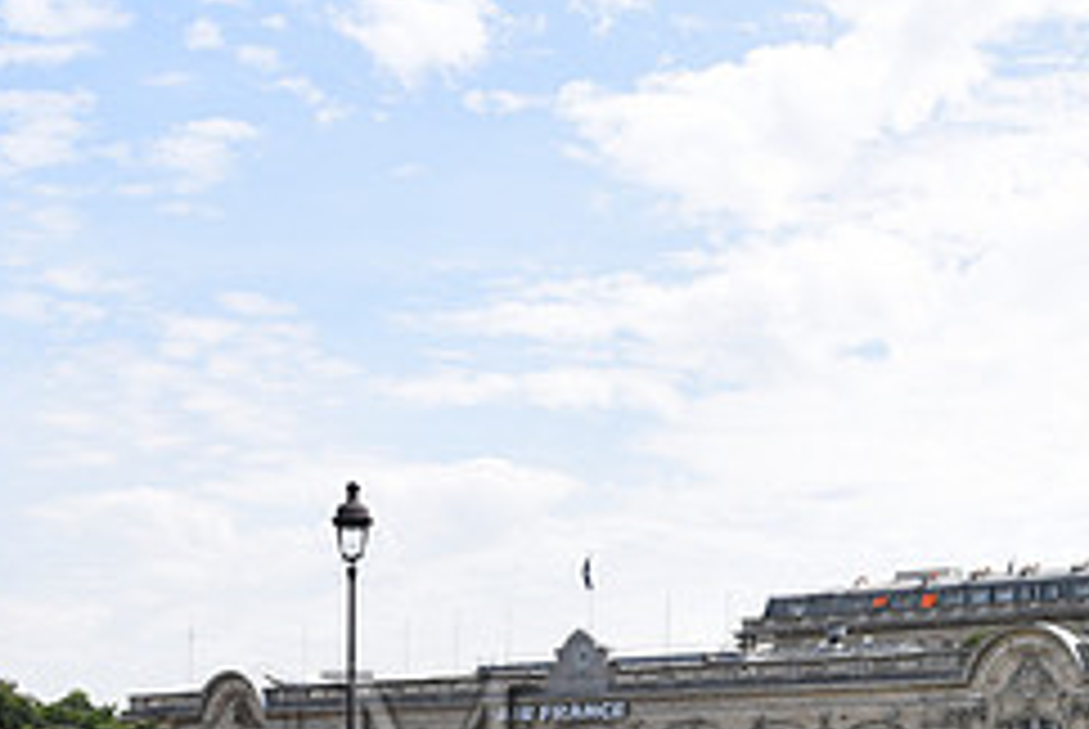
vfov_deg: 19.6
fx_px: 2029
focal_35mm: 67
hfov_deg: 28.2
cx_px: 1098
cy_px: 776
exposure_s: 1/160
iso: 200
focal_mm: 28
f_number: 11
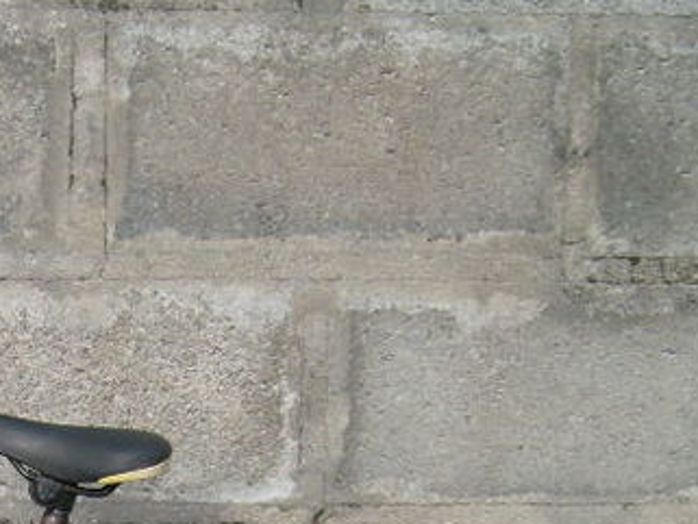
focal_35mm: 109
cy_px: 726
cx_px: -150
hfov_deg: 17.2
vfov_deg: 13.0
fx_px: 2199
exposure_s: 1/90
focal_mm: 5.8
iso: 80
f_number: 7.1
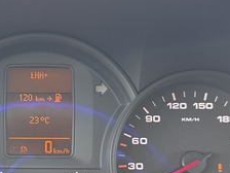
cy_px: 127
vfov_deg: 21.5
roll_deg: +0.0
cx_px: 45
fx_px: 452
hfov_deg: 27.9
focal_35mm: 68
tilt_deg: -19.7
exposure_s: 1/121
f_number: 1.78
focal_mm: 6.76
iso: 200
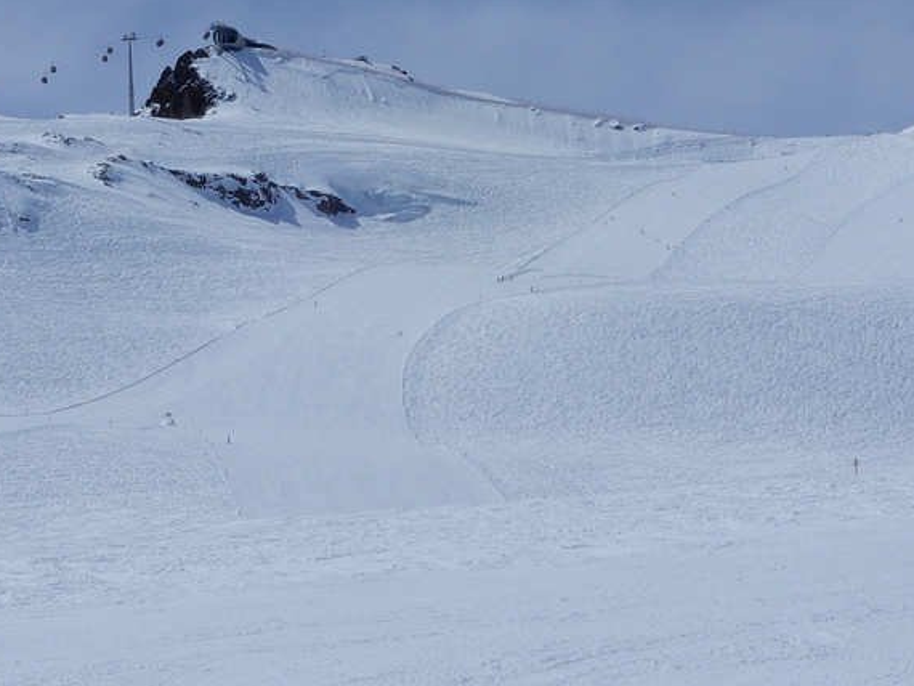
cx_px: 364
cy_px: 199
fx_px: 2668
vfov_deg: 14.6
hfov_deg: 19.4
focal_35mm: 101
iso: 80
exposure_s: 1/1600
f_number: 6.3
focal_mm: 8
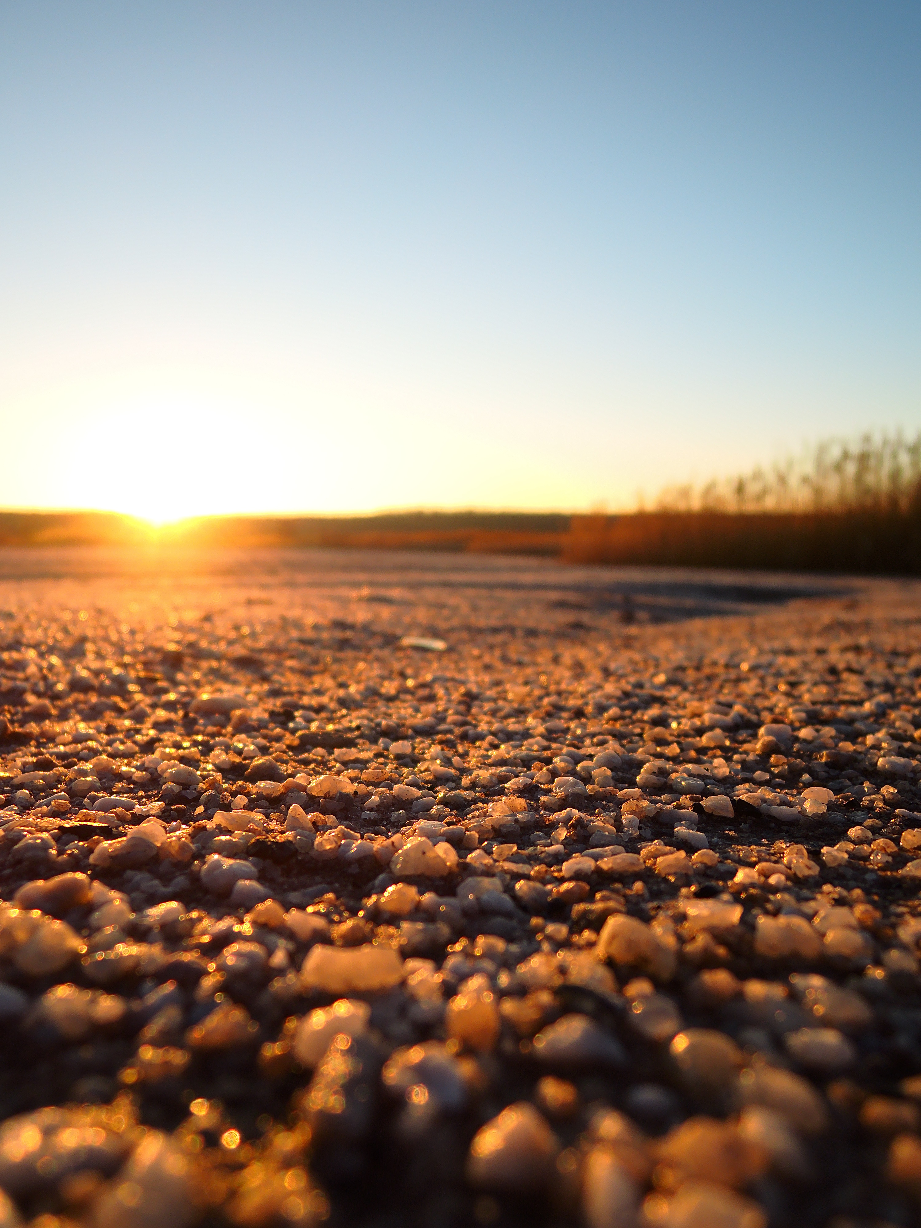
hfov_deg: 56.8
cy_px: 614
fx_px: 851
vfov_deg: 71.6
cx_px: 460
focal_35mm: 24
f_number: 2.8
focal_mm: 5.1
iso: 80
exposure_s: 1/80
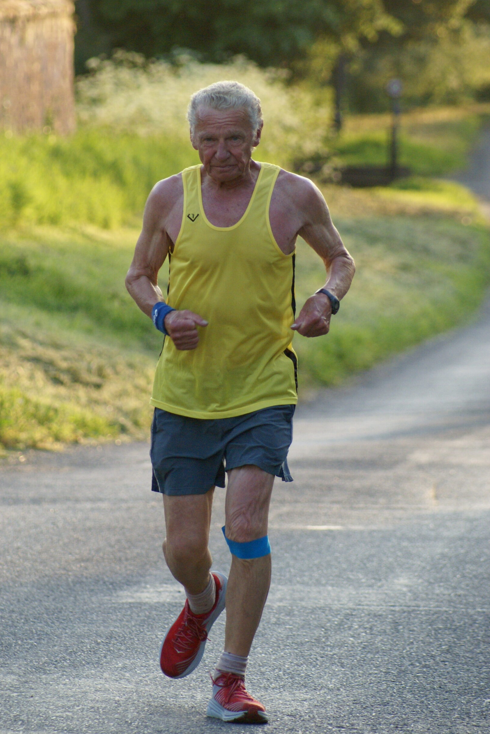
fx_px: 6461
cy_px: 348
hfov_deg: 4.3
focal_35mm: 317
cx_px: 237
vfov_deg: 6.5
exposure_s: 1/400
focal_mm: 200
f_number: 5.6
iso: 800
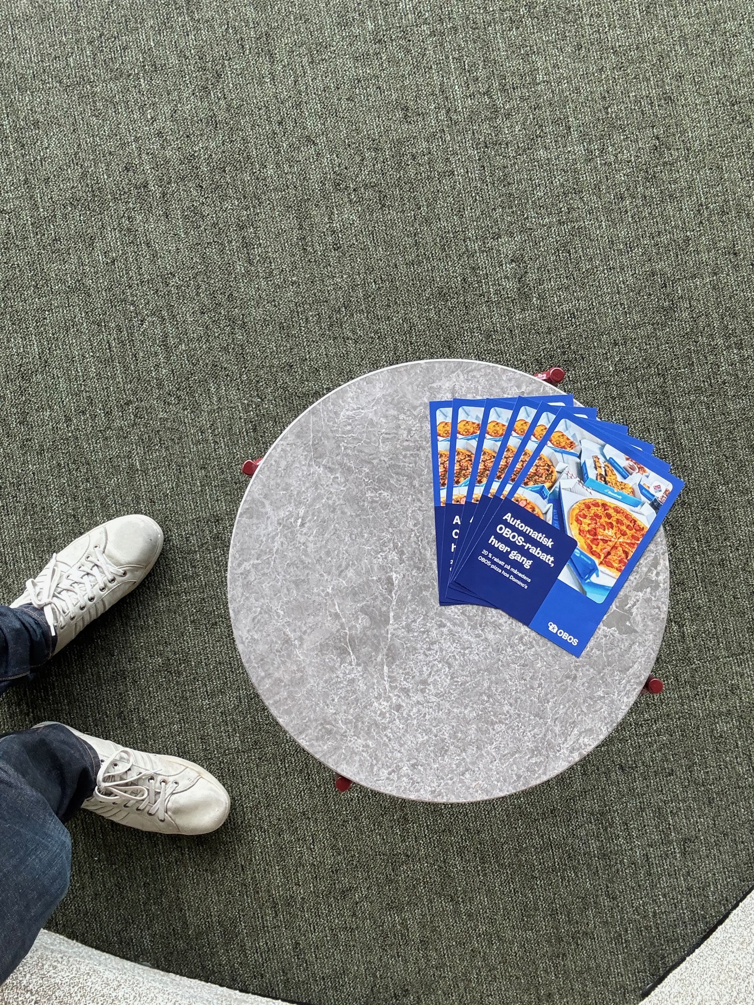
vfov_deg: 60.0
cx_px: 377
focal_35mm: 30
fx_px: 871
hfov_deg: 46.8
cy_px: 502
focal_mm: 2.69
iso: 80
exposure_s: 1/121
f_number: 1.9
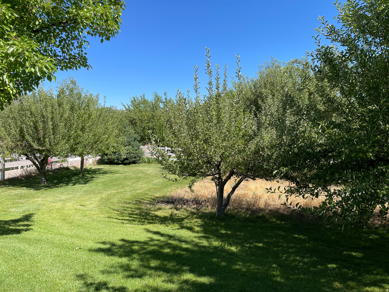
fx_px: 292
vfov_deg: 53.1
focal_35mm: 26
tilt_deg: -3.0
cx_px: 194
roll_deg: -0.4
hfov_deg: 67.3
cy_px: 146
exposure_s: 1/1949
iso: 32
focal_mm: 4.2
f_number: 1.6
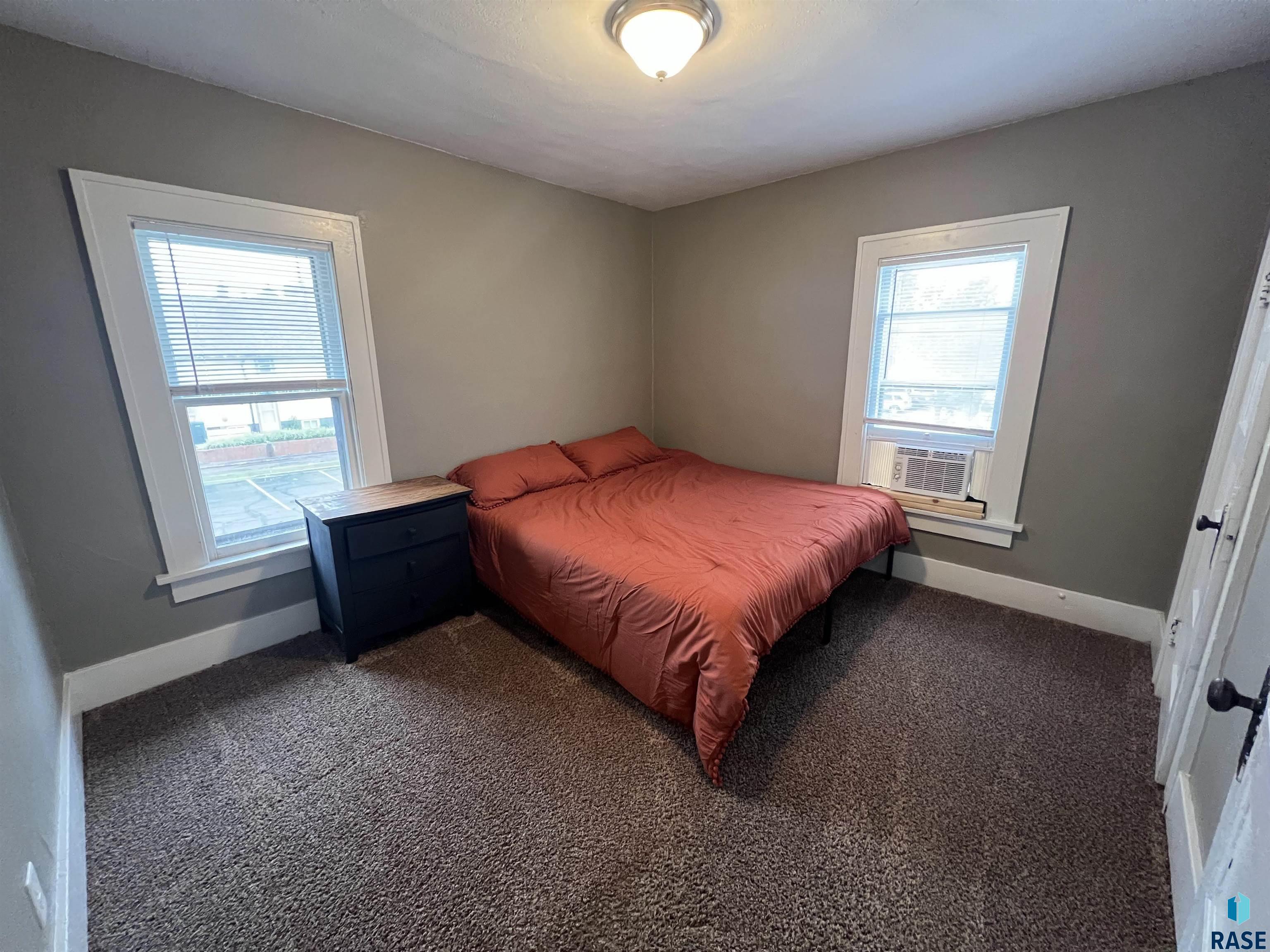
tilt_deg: -15.1
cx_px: 635
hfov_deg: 106.2
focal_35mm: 13
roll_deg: +0.3
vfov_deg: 89.9
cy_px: 476
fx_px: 477
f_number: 1.8
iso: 500
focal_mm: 1.57
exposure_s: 1/60
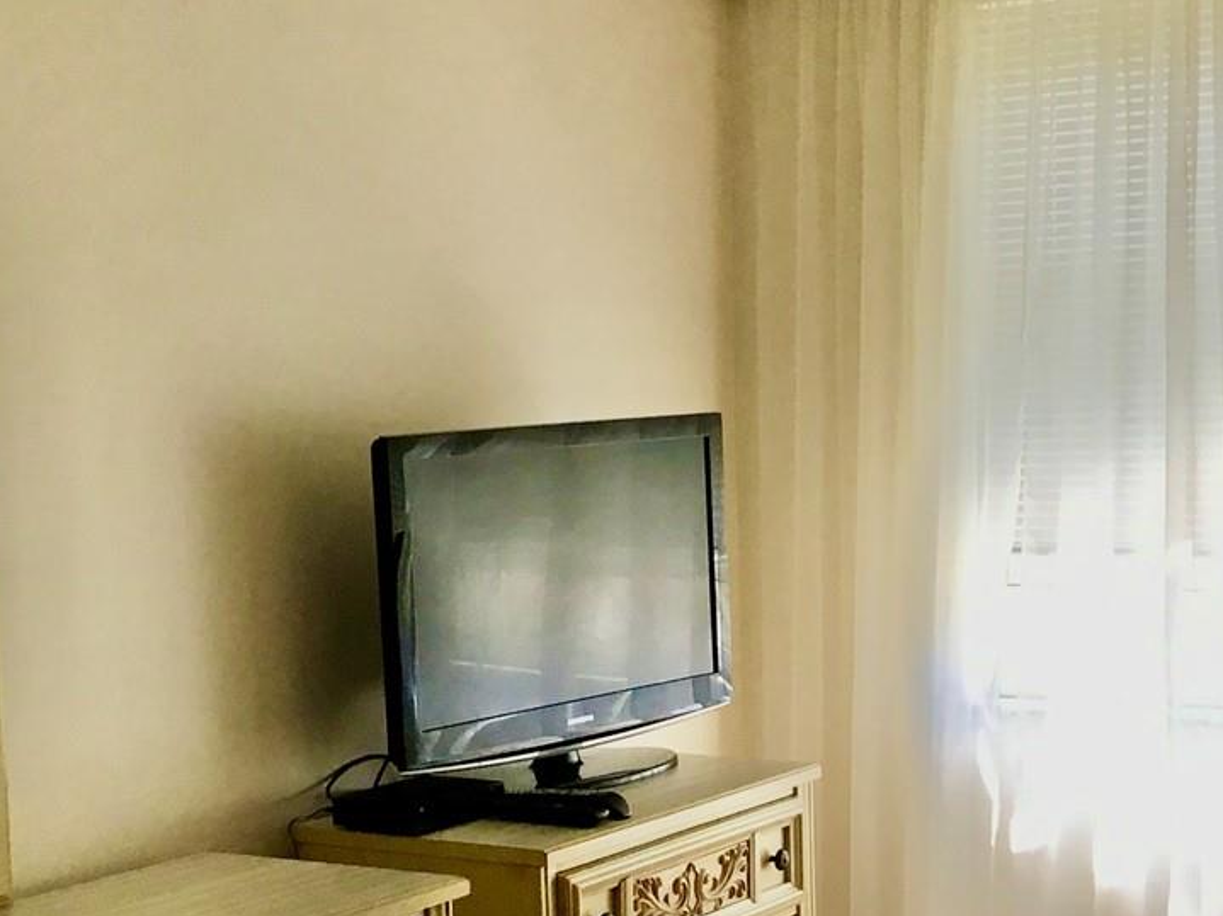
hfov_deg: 28.2
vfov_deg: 21.1
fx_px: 2437
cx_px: 667
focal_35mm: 69
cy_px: 719
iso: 25
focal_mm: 3.3
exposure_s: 1/40
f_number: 2.4
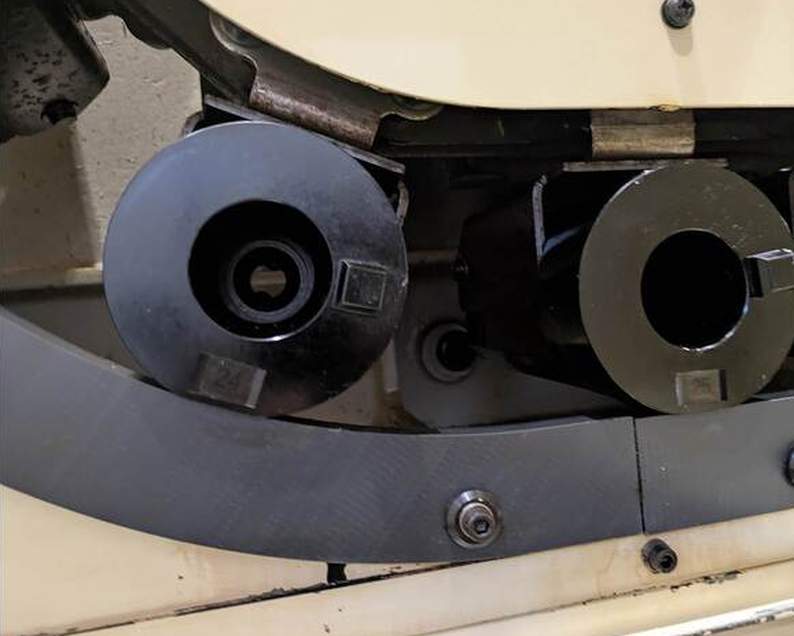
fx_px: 635
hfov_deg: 63.9
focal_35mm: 27
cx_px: 438
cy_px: 315
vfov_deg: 53.2
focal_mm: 5.43
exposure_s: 1/24
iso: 422
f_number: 1.89
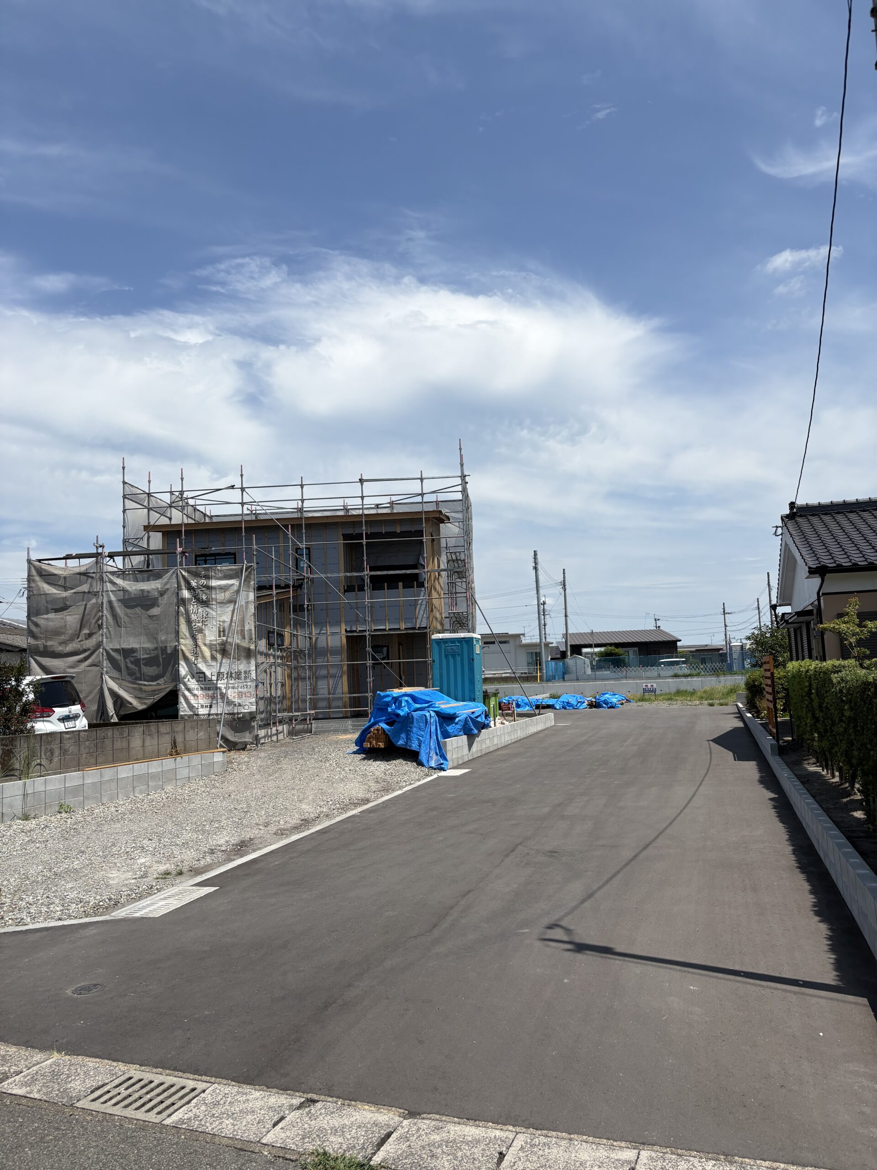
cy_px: 585
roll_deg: +2.1
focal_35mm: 26
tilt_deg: +6.6
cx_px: 438
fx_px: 878
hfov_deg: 53.1
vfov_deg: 67.3
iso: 50
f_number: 1.6
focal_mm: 5.96
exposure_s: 1/6329
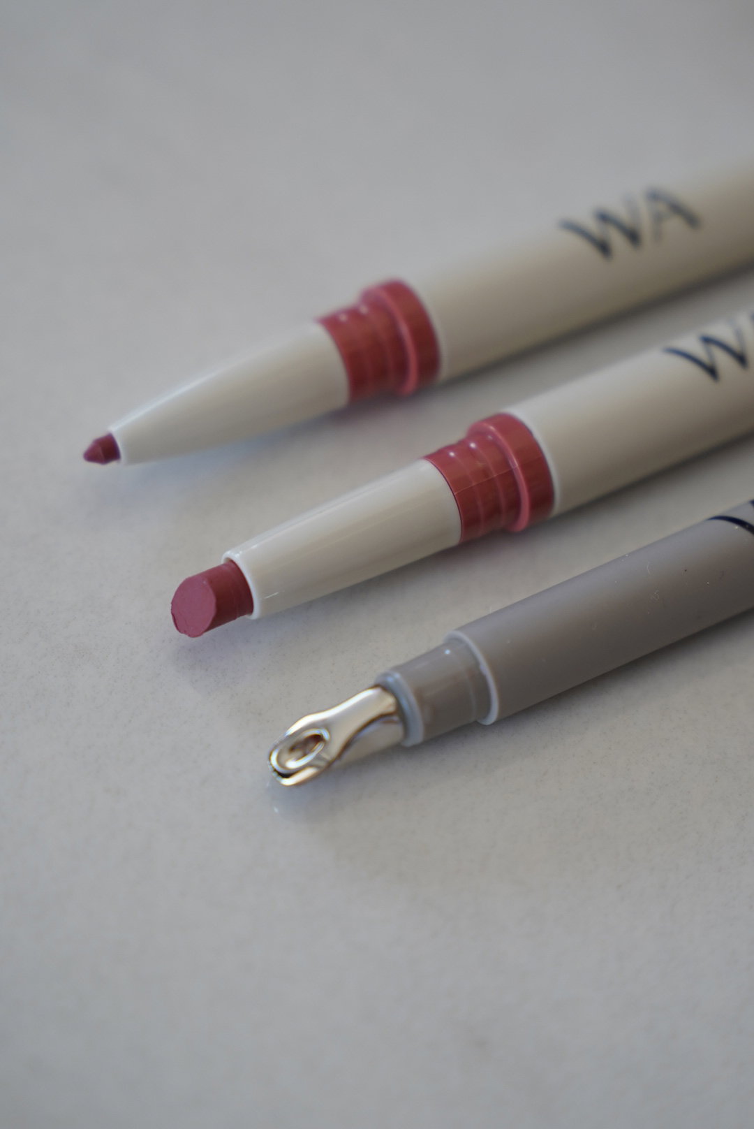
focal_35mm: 105
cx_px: 377
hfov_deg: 13.1
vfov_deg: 19.4
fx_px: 3293
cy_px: 564
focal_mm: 70
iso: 250
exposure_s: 1/125
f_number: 2.8
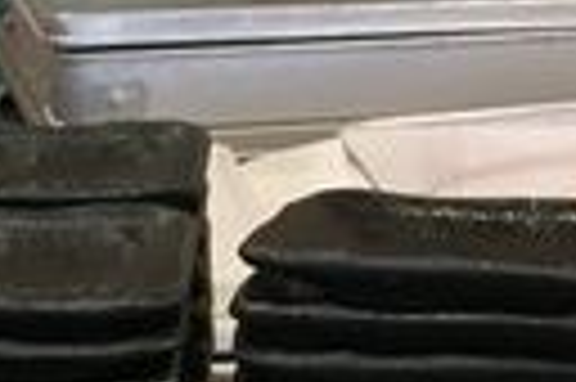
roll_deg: +2.5
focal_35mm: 192
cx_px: -218
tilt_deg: -32.6
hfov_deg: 10.4
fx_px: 3068
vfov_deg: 6.4
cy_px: 1225
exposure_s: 1/30
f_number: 2.2
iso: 100
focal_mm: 4.15
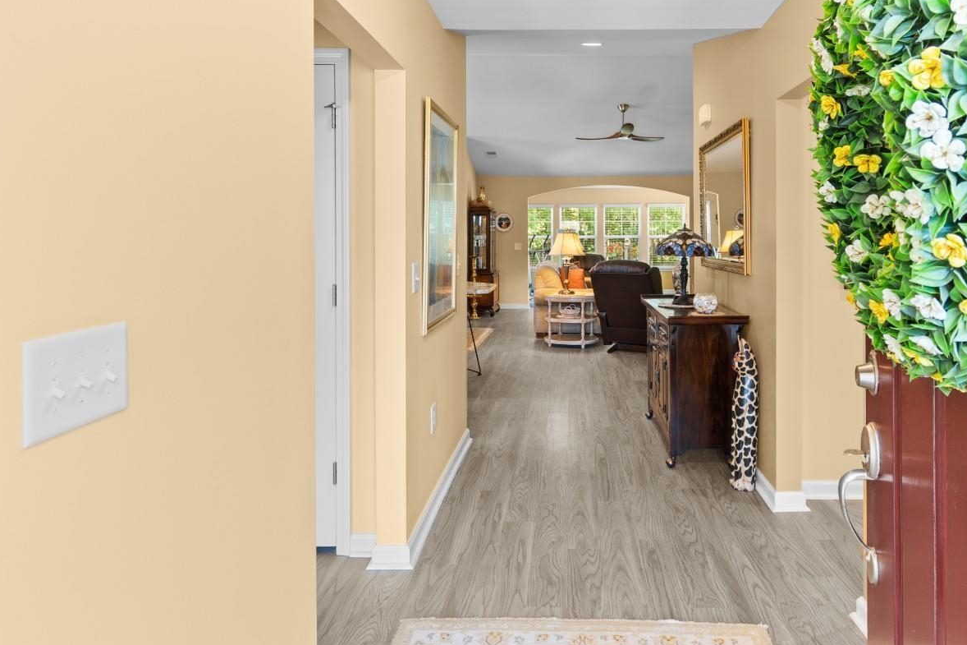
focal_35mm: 22
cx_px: 562
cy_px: 223
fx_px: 591
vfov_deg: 56.2
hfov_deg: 78.0
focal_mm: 11
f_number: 4.8
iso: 100
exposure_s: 1/5
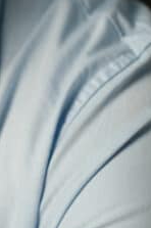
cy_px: 8
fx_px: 2468
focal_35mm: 391
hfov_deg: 3.5
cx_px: -191
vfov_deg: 5.3
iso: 320
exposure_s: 1/1000
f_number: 2.2
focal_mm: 85
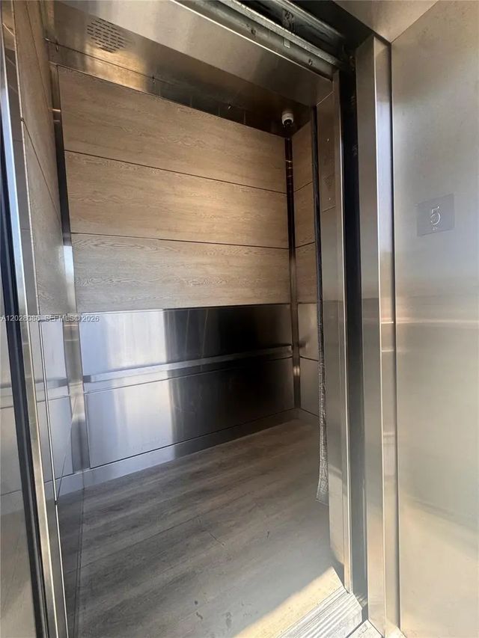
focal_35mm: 14
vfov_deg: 102.1
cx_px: 240
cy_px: 319
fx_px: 258
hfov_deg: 85.7
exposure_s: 1/104
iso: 40
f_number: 2.2
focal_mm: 2.22
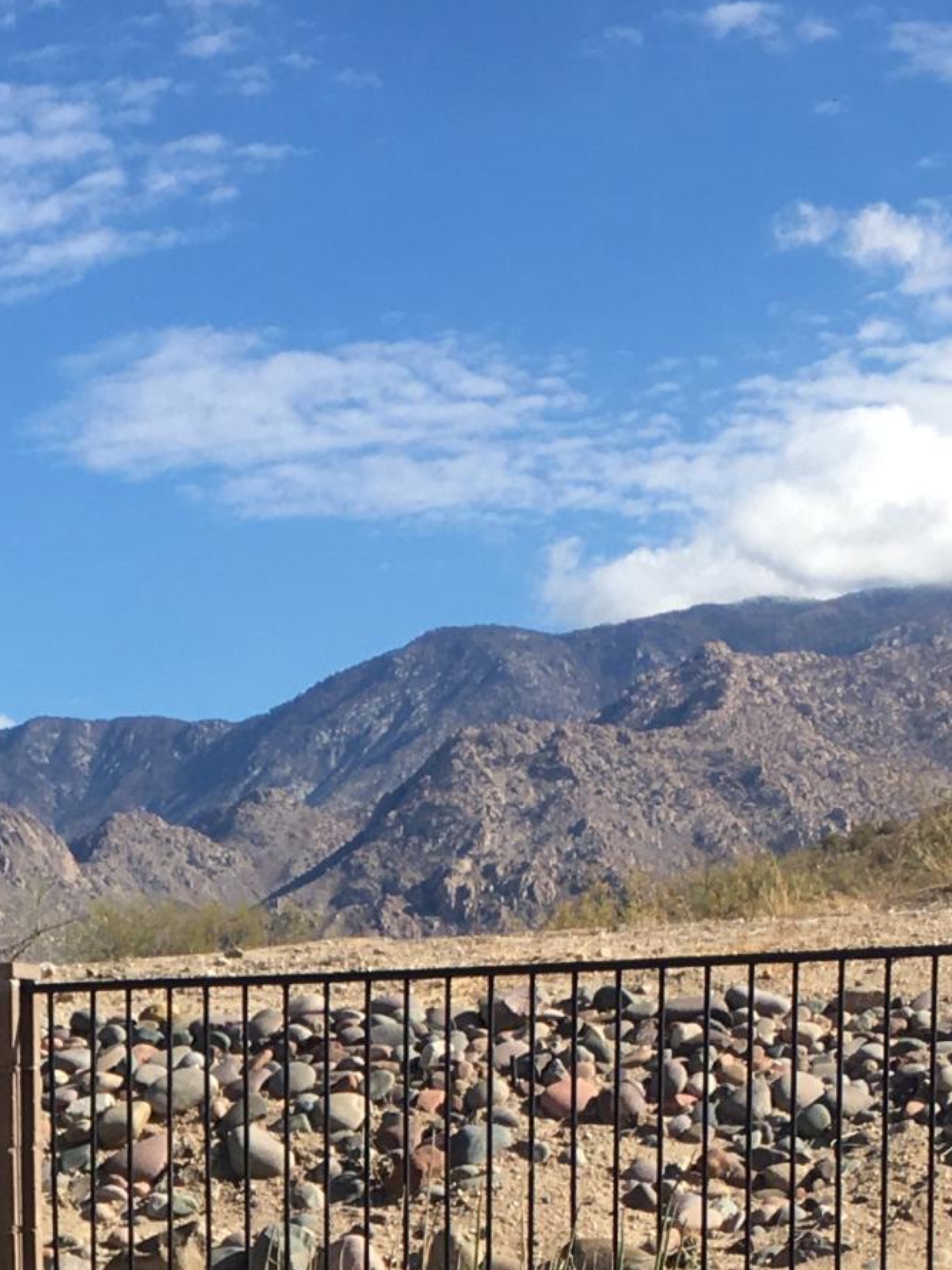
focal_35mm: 98
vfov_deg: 18.9
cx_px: -126
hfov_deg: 14.7
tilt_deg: -5.2
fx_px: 3594
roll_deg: +0.2
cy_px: 1536
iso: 25
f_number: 2.2
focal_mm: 4.15
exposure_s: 1/1479
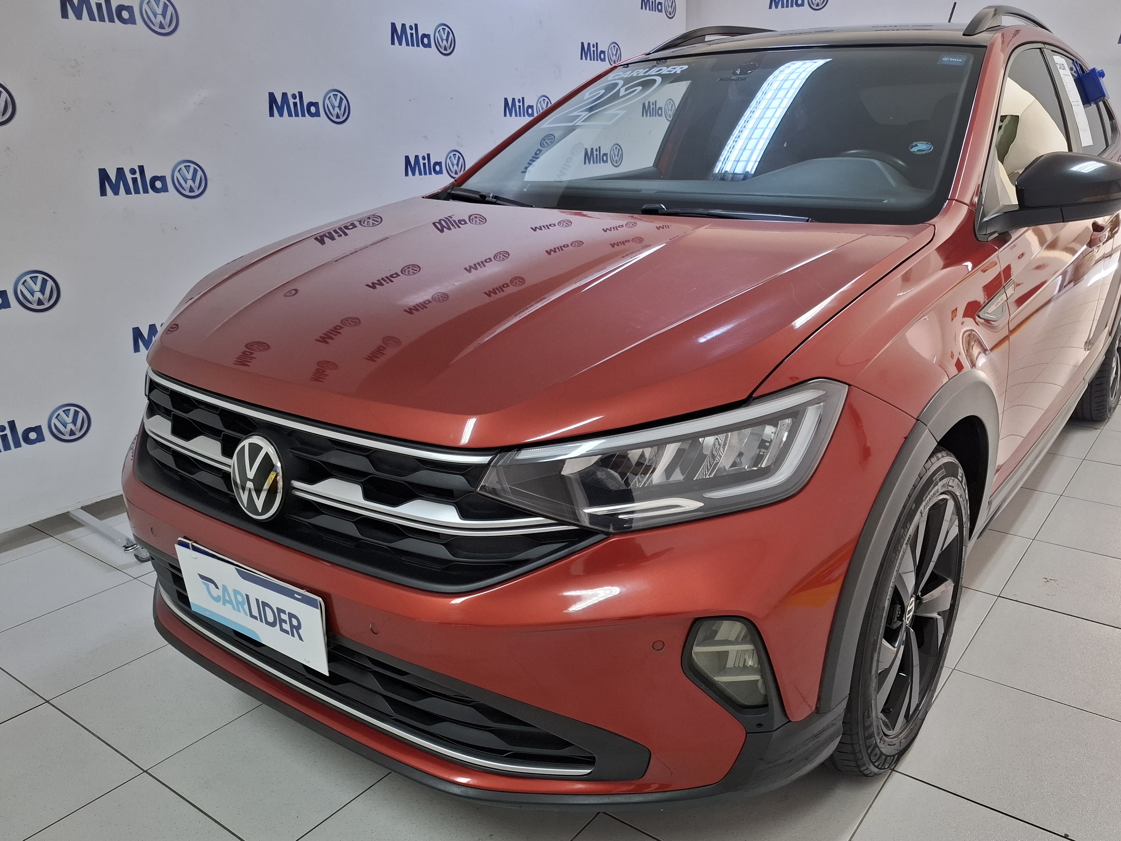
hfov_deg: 67.0
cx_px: 631
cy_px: 444
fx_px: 842
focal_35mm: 26
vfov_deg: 53.0
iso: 200
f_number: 1.8
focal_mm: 5.54
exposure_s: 1/60
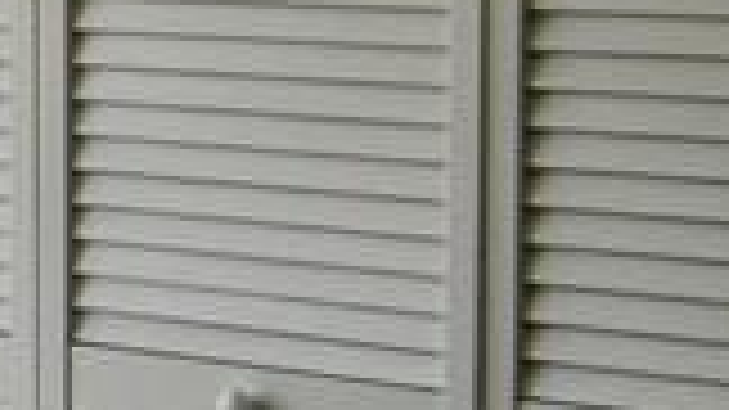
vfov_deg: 6.2
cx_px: -576
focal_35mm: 193
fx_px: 3729
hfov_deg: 10.5
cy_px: 586
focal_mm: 4.7
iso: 64
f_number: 2.8
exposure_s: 1/184
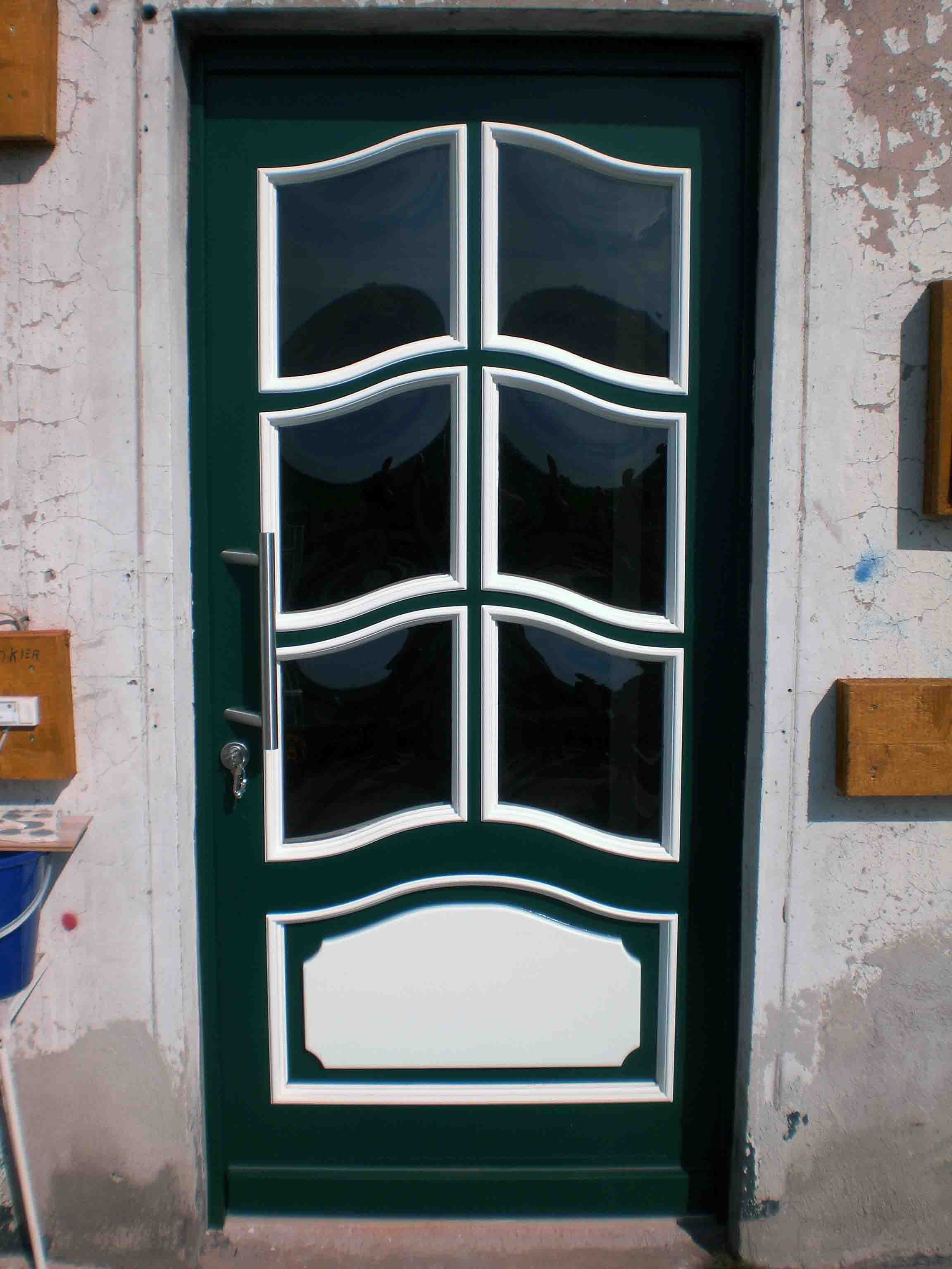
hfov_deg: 37.7
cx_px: 476
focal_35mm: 38
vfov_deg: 49.0
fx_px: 1393
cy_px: 634
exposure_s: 1/1250
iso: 50
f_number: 4.4
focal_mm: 6.3
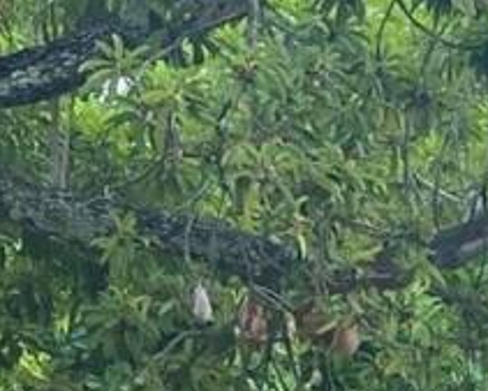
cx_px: 516
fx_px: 2774
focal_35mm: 192
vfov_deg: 7.3
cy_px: 1090
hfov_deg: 10.0
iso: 32
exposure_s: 1/1016
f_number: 1.8
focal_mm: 4.25
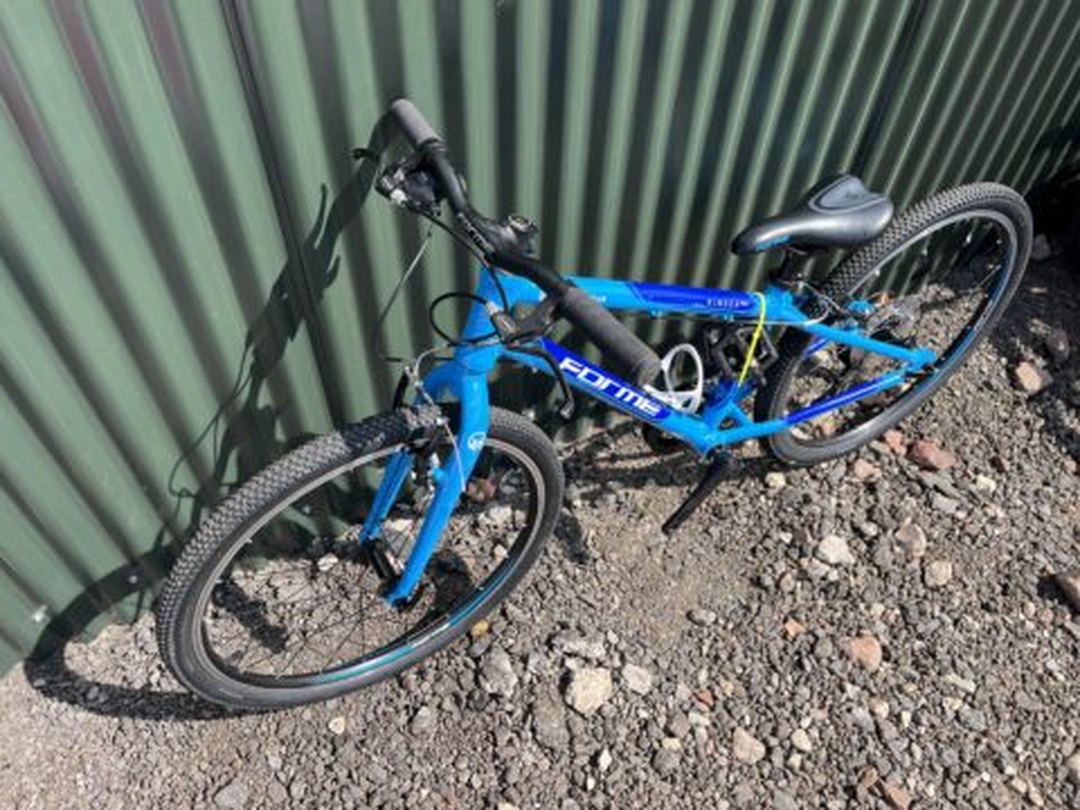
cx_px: 540
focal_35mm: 26
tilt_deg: -49.4
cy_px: 405
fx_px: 811
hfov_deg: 67.3
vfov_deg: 53.1
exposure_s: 1/1458
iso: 50
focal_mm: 5.1
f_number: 1.6
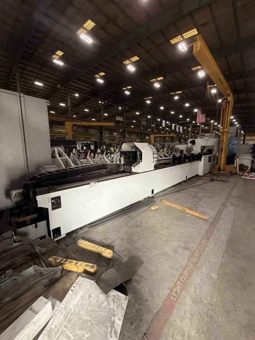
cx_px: 128
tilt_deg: -8.2
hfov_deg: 85.7
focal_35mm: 14
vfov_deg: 102.0
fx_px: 137
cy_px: 170
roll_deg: -0.2
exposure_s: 1/99
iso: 160
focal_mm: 2.22
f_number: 2.2
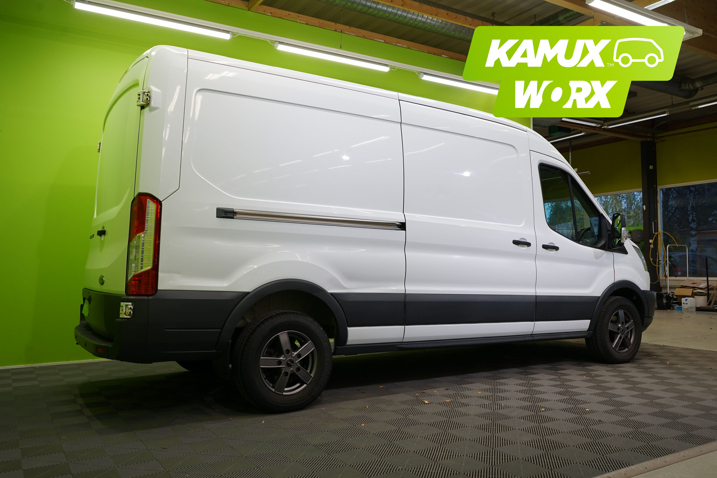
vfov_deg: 45.0
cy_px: 239
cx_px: 358
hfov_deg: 63.7
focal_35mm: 29
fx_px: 578
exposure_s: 1/30
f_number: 6.3
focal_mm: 29
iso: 400
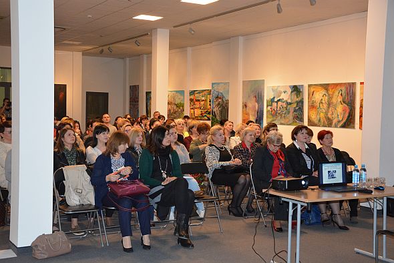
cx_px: 197
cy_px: 132
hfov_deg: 41.1
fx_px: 526
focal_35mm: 48
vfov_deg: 28.1
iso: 2000
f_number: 4.2
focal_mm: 32
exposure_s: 1/60
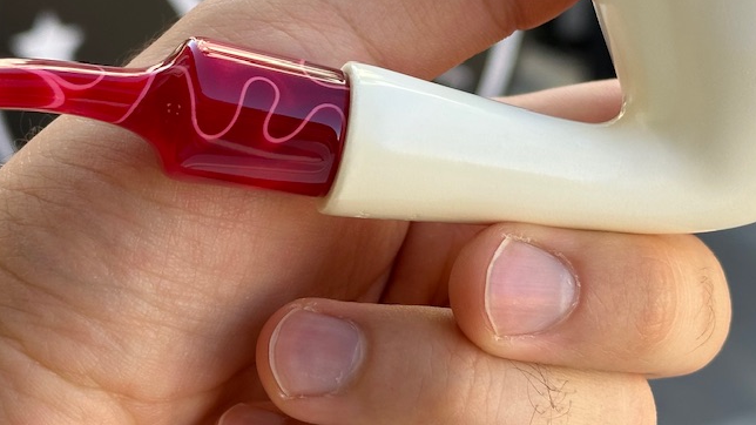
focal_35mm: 104
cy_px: 106
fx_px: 2084
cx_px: 347
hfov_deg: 20.6
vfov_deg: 11.6
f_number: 1.78
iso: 64
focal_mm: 6.86
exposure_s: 1/402
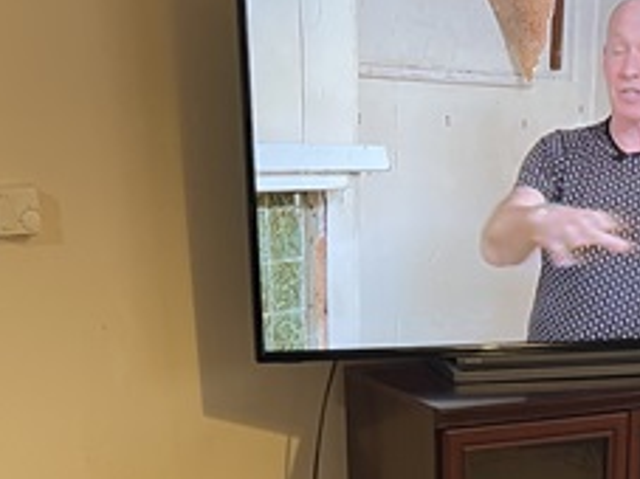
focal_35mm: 77
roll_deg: -1.5
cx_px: 558
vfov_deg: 17.8
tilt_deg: -22.1
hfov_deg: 24.7
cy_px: 641
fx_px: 1423
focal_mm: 5.1
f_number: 1.6
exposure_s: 1/50
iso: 160
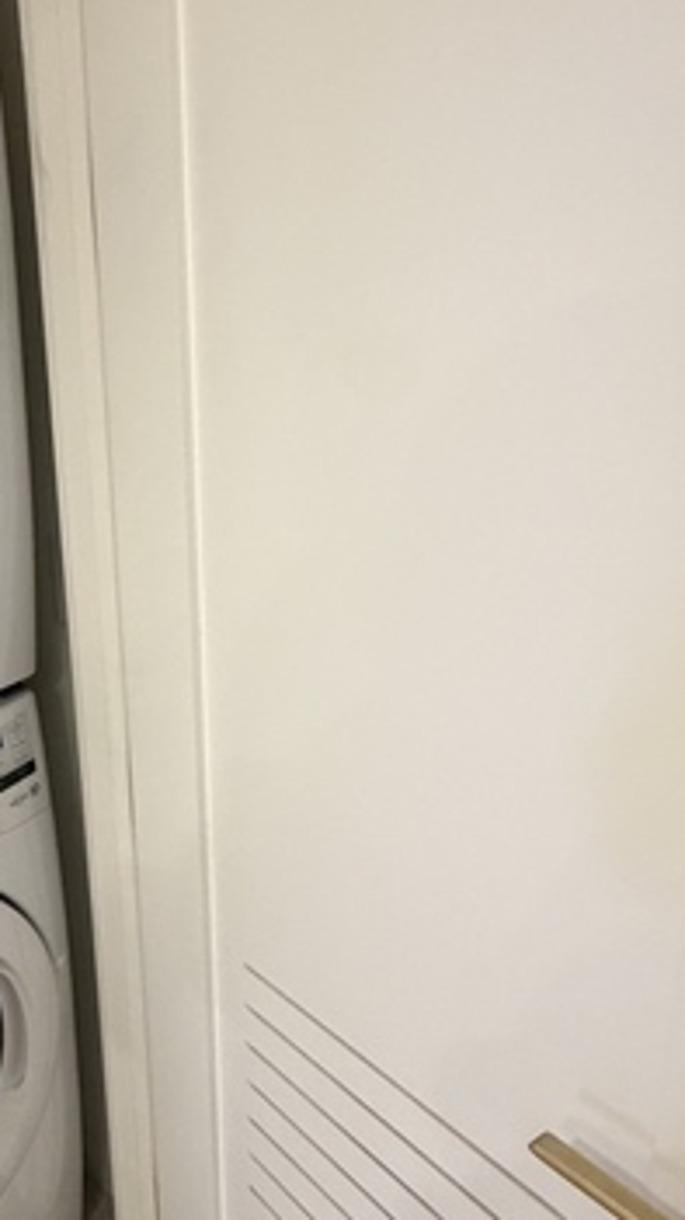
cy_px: 634
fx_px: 938
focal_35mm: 29
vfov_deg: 66.1
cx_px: 66
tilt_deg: -18.8
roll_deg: +4.8
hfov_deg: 37.4
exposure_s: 1/60
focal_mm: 2.22
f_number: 2.2
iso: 500
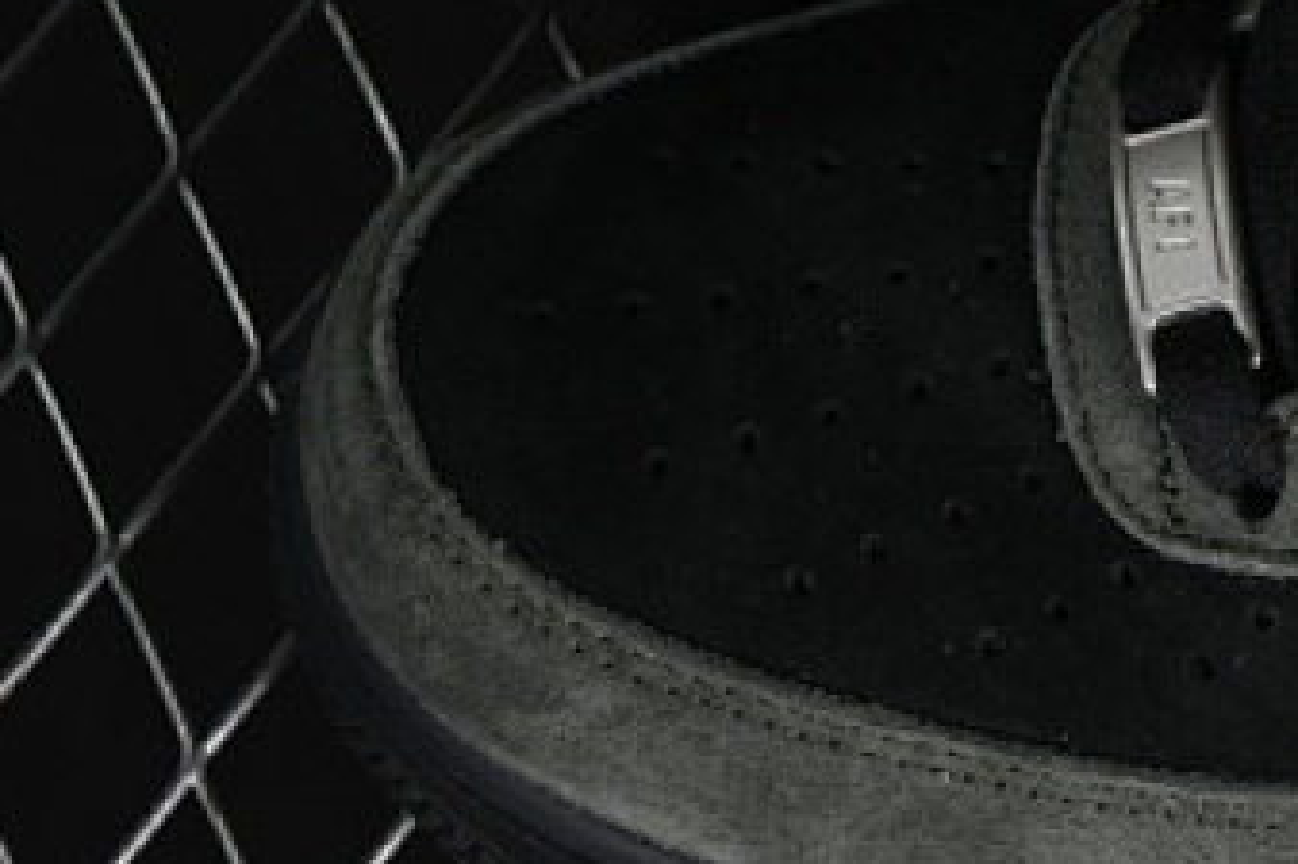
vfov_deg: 5.7
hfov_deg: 8.4
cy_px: -50
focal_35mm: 240
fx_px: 8649
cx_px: 1882
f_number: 6.3
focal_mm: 50
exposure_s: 1/60
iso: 160
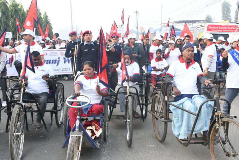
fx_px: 219
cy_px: 80
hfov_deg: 57.2
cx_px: 120
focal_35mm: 33
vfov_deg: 40.0
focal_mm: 22
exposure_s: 1/250
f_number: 7.1
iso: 3200
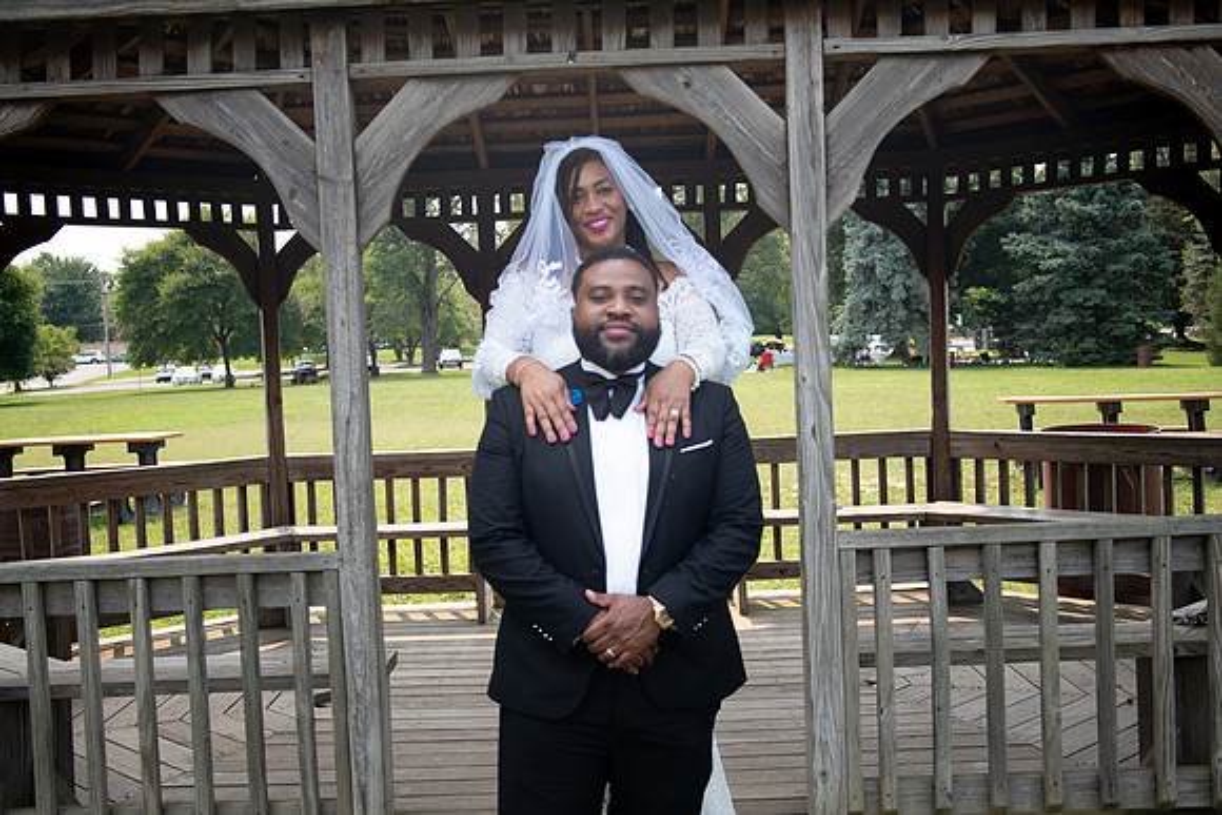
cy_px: 408
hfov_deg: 46.4
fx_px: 1426
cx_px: 611
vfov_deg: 31.9
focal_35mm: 42
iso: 800
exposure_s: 1/1600
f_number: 4.2
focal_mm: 41
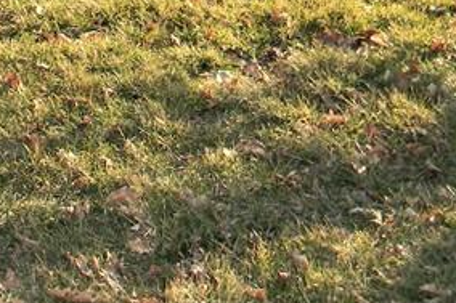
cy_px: -261
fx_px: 1329
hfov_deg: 19.2
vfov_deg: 11.9
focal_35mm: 105
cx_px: 72
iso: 112
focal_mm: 5
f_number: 3.5
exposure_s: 1/281
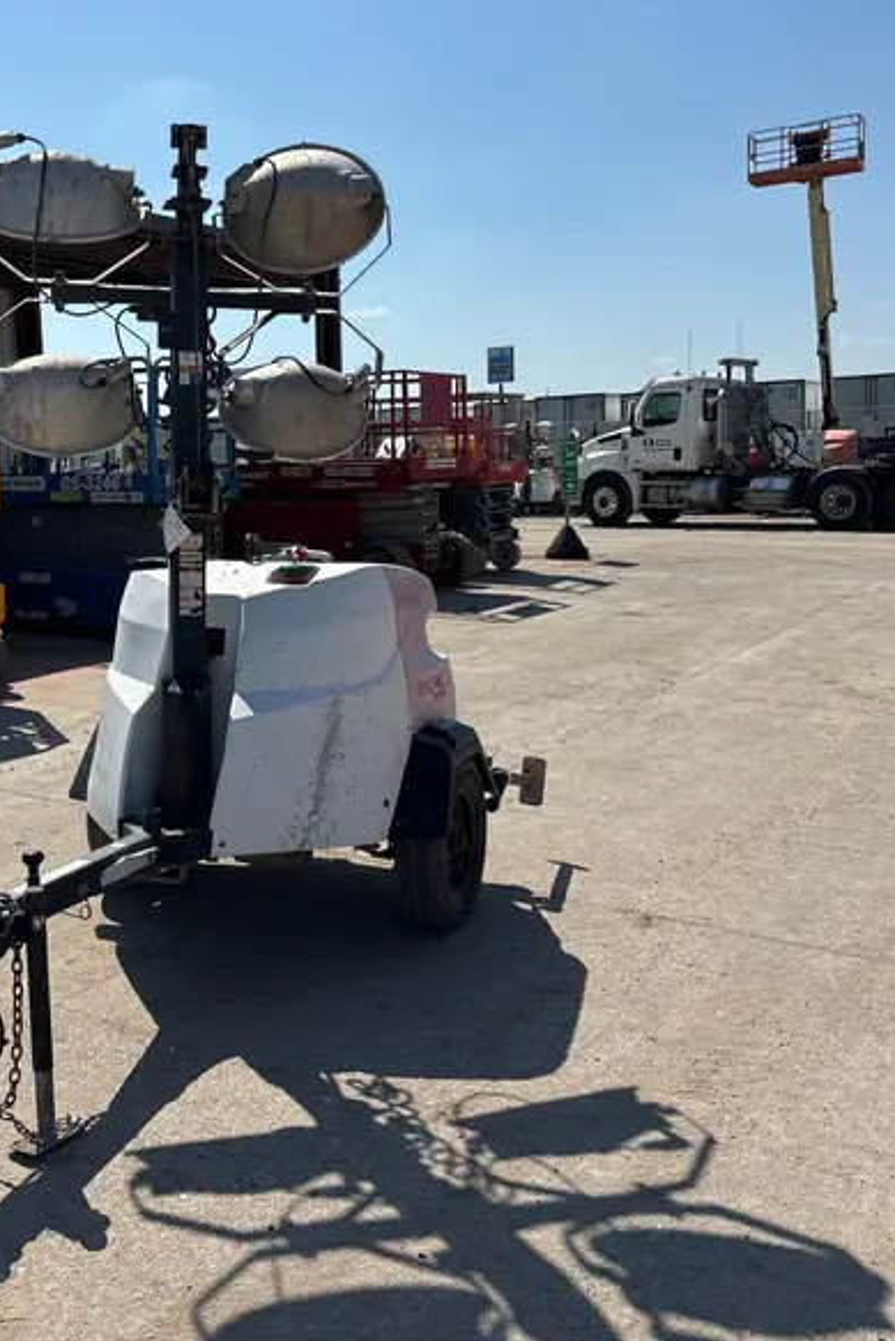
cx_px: 278
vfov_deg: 55.6
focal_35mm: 34
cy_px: 583
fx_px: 1267
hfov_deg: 38.3
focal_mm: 5.96
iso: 50
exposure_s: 1/5952
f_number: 1.6
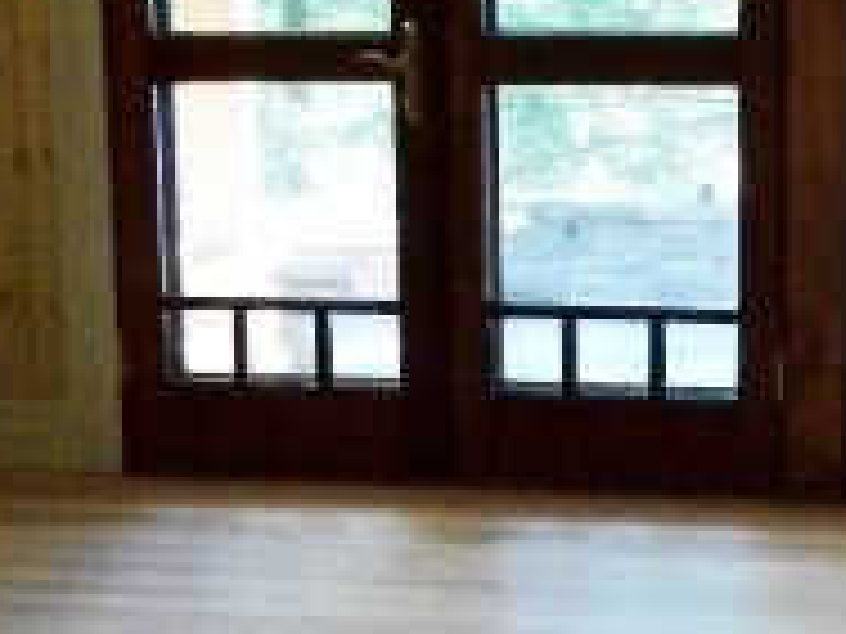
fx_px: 2908
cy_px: 940
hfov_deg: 16.5
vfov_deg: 11.9
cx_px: 518
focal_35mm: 119
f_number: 3.1
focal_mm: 6.3
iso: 800
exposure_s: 1/80
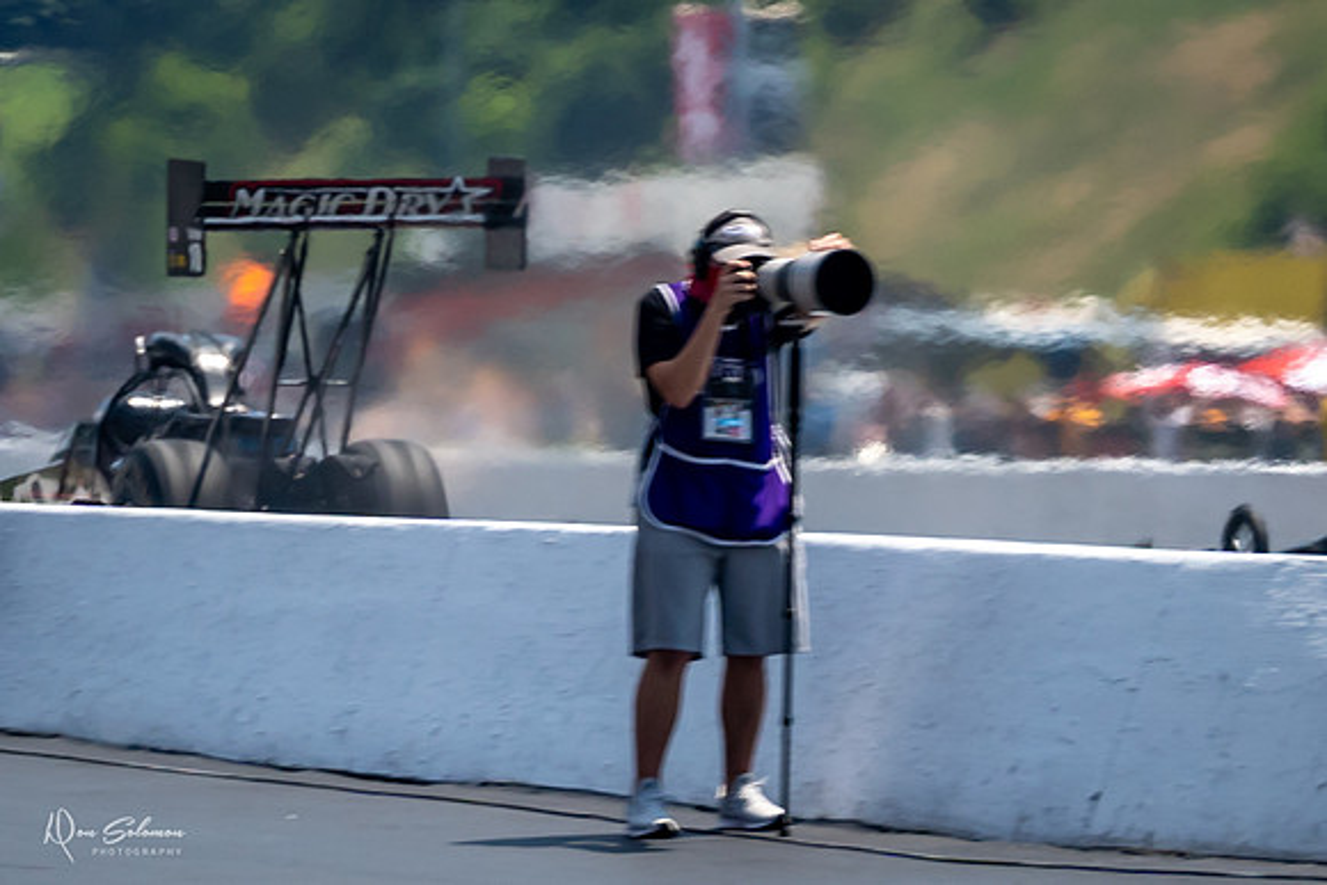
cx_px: 1966
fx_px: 10701
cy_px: -27
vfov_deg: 4.7
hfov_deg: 7.0
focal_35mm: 290
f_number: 5.6
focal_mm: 50
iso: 100
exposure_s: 1/800
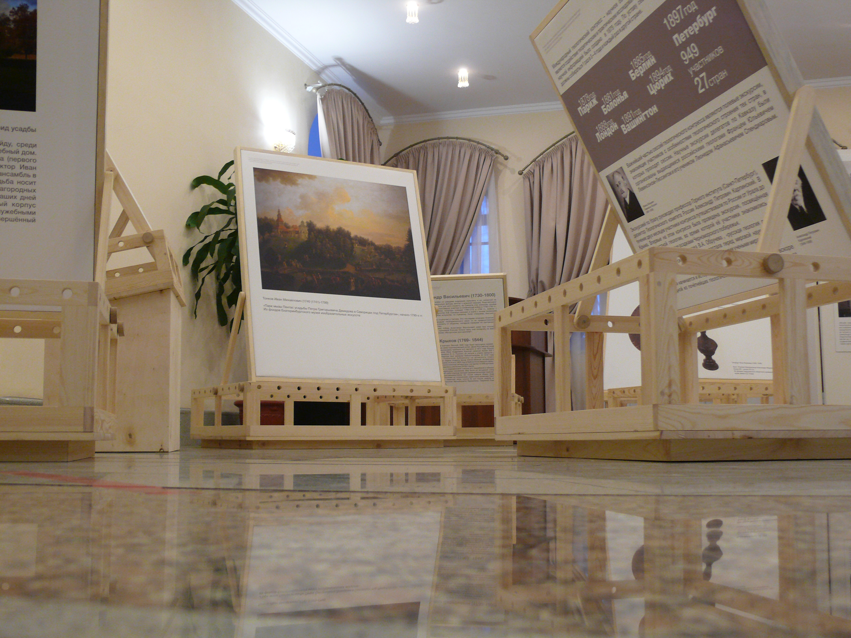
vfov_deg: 36.0
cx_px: 426
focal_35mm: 40
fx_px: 983
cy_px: 319
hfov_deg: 46.8
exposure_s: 1/15
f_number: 2.8
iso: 200
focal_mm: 8.5
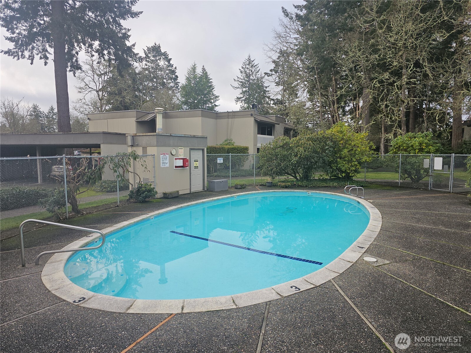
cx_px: 236
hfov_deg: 73.9
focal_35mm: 23
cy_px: 176
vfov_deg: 58.9
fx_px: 313
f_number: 1.7
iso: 10
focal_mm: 6.3
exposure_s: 1/218
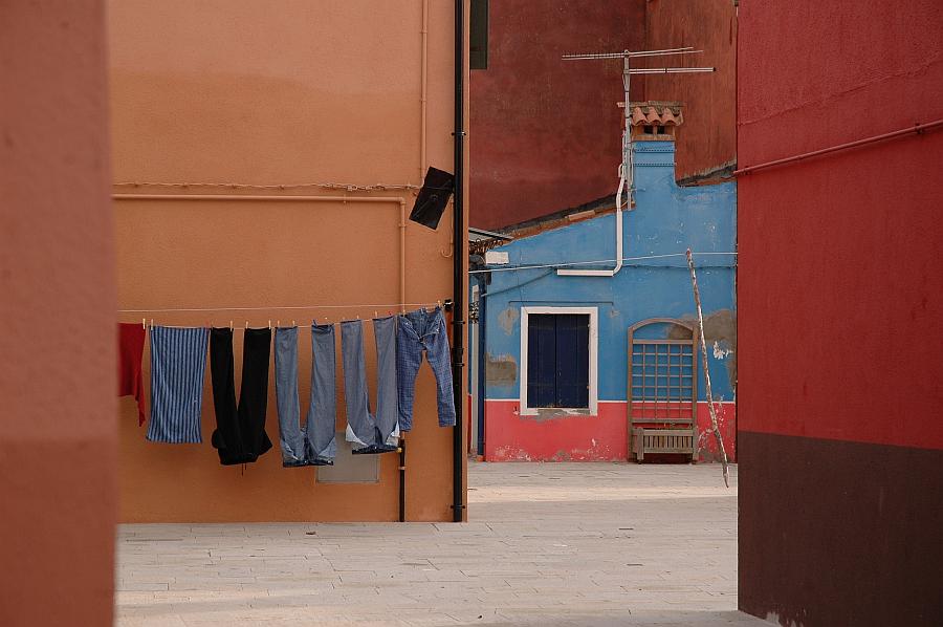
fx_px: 2747
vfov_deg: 13.0
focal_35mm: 105
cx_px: 472
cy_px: 314
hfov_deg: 19.5
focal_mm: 70
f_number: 7.1
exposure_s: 1/200
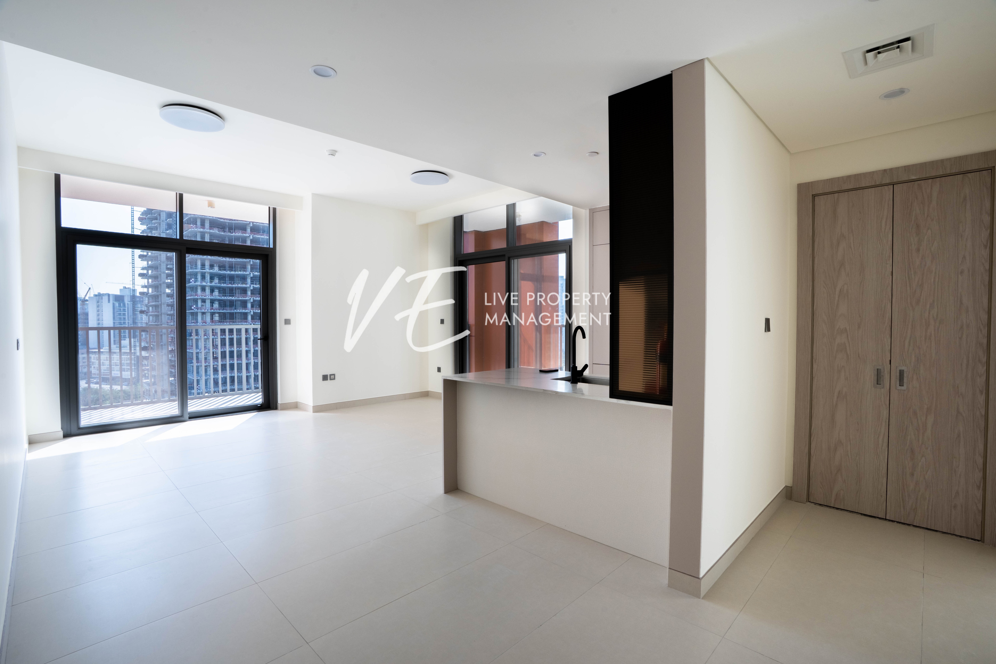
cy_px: 332
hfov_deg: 96.7
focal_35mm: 16
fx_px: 443
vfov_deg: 73.7
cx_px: 498
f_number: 13
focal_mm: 16
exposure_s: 1/125
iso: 250
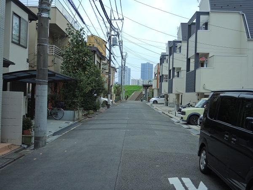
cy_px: 95
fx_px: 256
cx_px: 126
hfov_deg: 52.6
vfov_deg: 40.7
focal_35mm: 35
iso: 125
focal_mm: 7.6
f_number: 2.2
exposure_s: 1/50
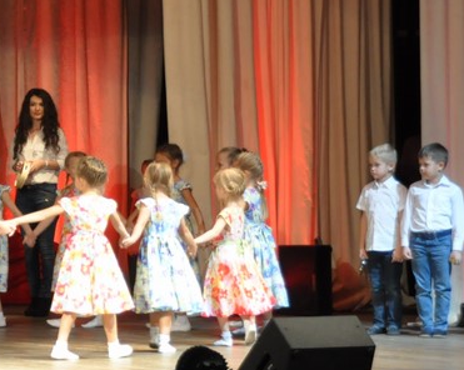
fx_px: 2648
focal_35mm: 193
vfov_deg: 8.0
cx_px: -114
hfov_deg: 9.8
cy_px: 148
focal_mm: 44
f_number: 4.5
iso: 1000
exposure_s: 1/125
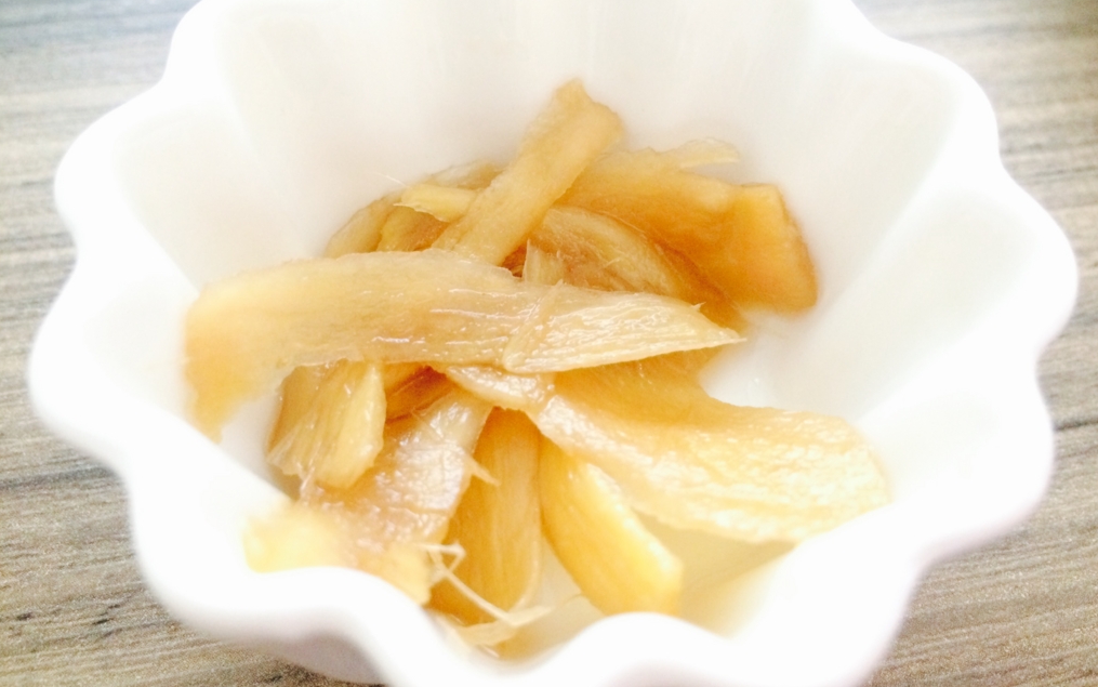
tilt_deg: -55.9
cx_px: 551
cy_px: 328
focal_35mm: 31
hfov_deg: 61.2
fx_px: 928
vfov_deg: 40.6
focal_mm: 4.15
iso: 320
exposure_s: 1/17
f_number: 2.2
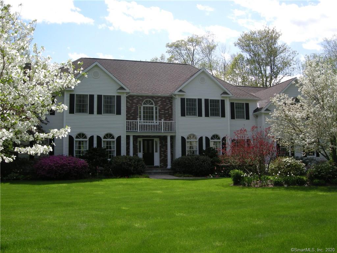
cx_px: 168
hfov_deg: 51.4
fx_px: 350
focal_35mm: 36
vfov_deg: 39.7
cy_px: 126
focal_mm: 7.5
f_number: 5.4
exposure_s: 1/252
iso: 64
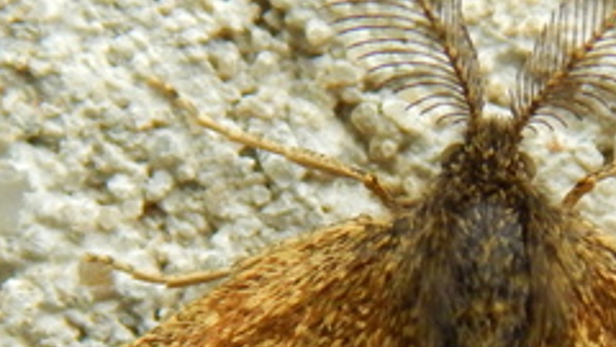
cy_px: 488
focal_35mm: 290
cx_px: 394
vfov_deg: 4.2
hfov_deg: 7.4
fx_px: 4737
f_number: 4.2
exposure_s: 1/250
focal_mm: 13.5
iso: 360
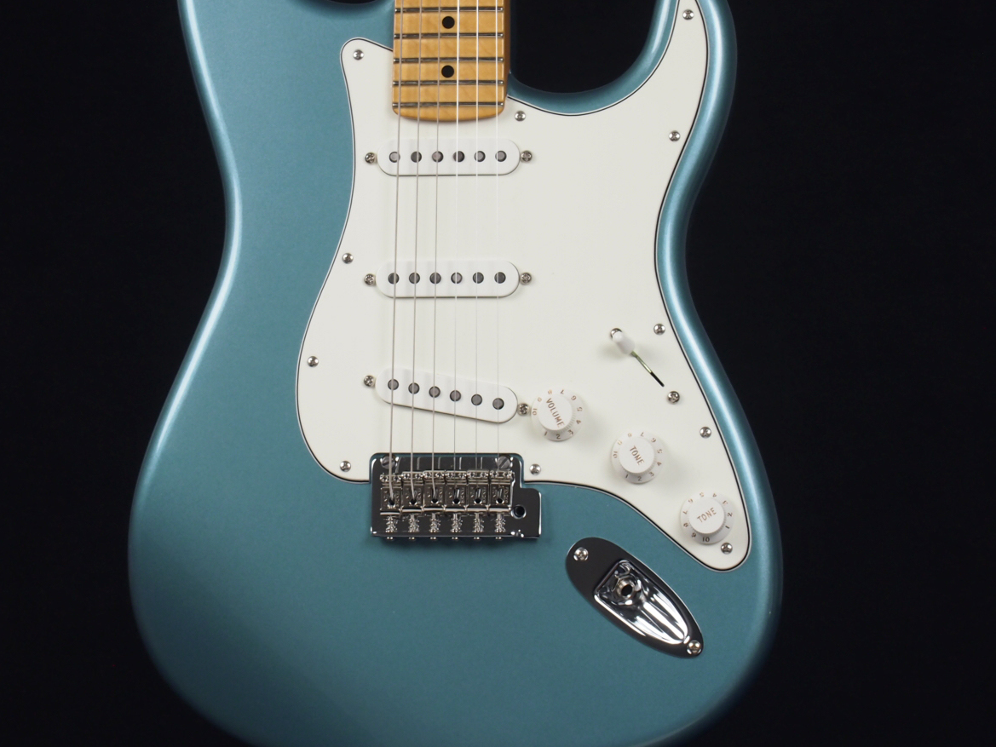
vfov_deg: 12.9
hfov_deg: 17.1
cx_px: 453
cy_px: 315
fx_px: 3309
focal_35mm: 115
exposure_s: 1/4
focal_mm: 42
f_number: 11
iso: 200
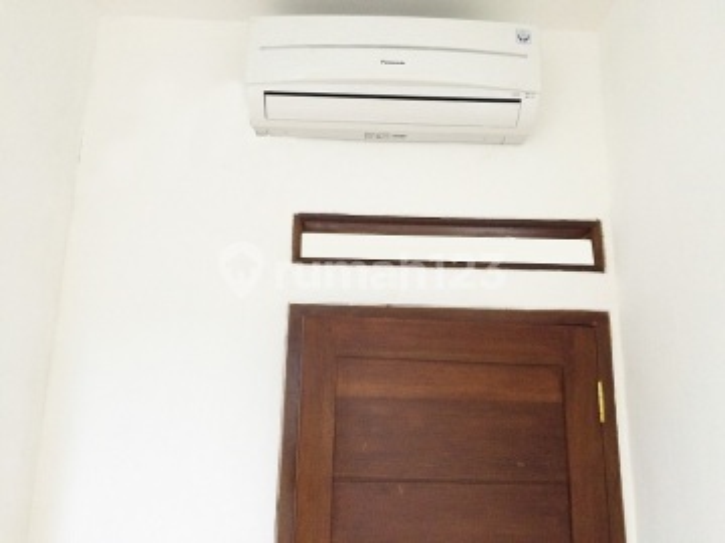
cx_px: 362
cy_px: 272
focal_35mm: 29
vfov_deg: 48.2
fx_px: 607
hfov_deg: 61.7
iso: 320
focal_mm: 4.15
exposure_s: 1/20
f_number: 2.2
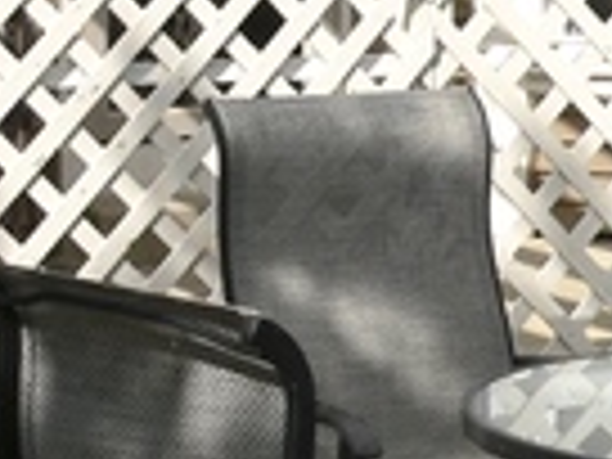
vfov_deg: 8.6
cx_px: 518
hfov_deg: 11.6
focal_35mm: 169
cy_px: -180
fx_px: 2988
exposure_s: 1/640
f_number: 5.6
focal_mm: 6
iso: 80
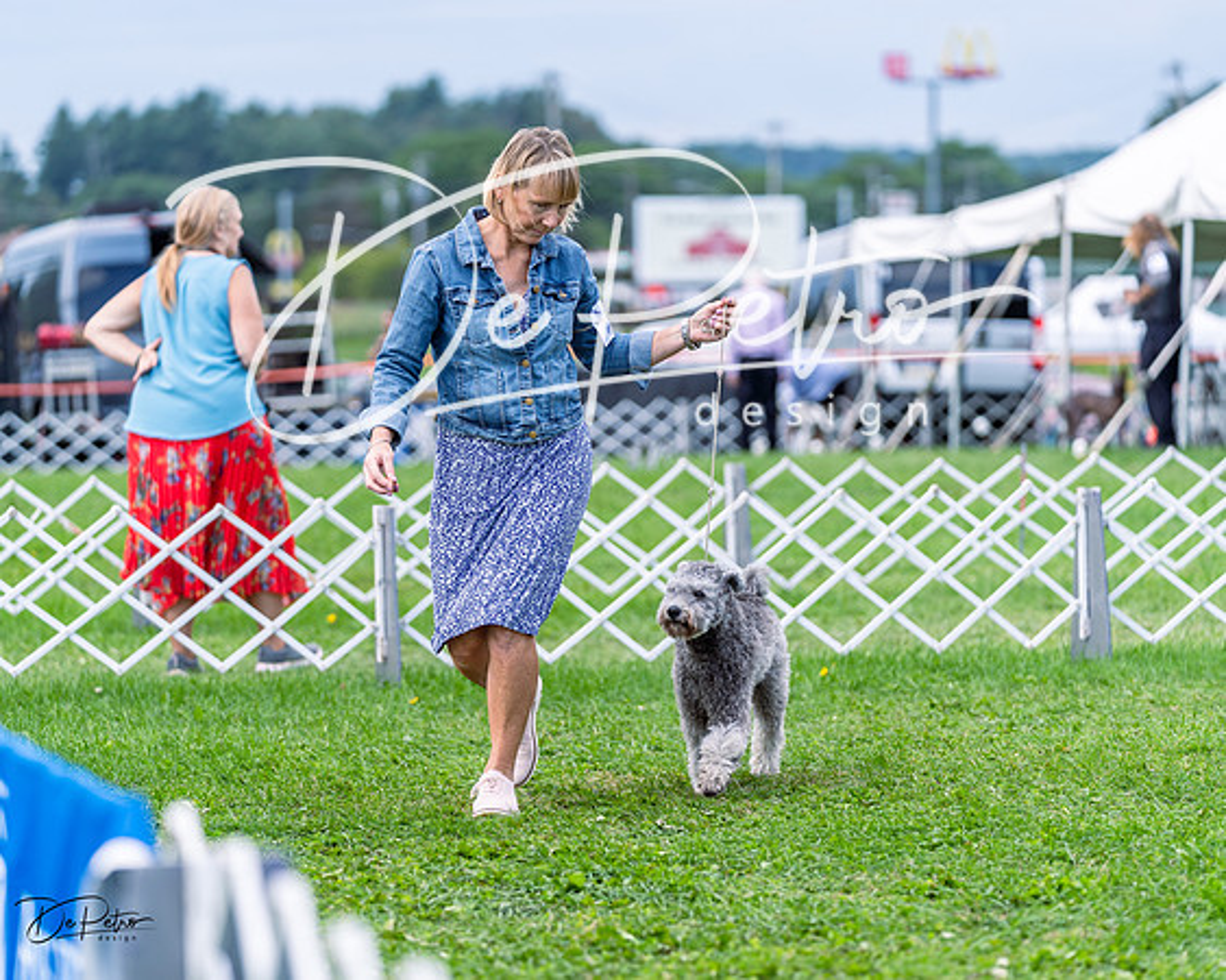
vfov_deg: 10.3
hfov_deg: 12.9
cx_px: 613
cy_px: 490
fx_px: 5414
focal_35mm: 149
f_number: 2.8
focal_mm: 129
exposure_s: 1/1000
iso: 100
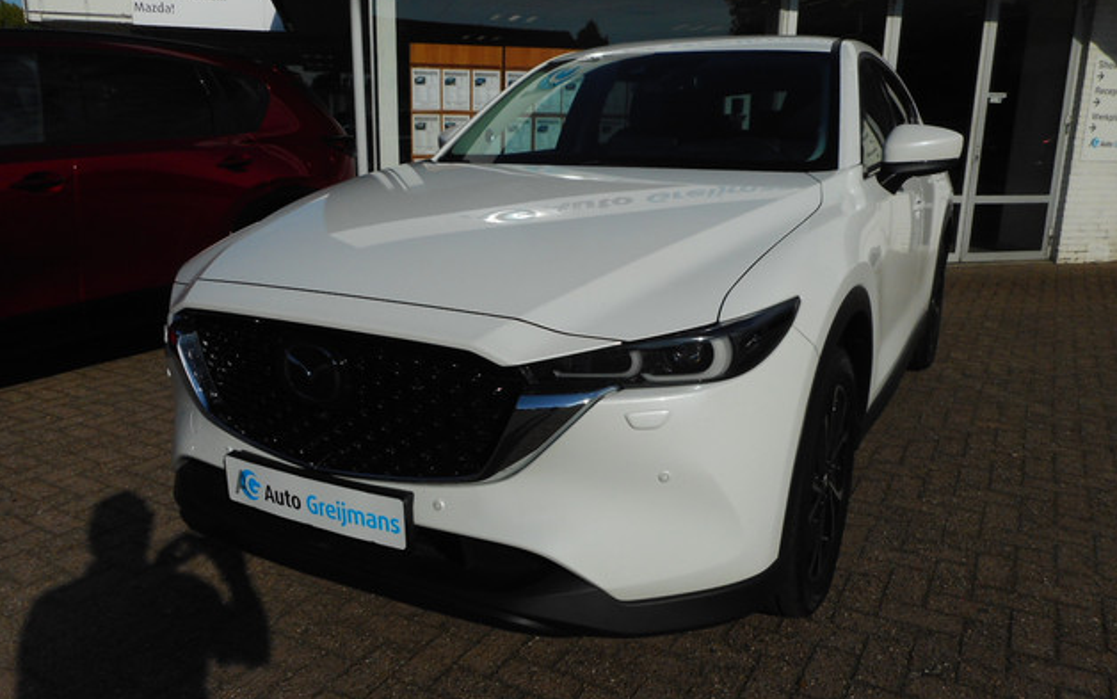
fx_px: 822
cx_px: 555
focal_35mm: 27
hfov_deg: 68.4
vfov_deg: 46.0
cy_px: 331
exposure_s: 1/400
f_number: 10.5
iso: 80
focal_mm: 4.5
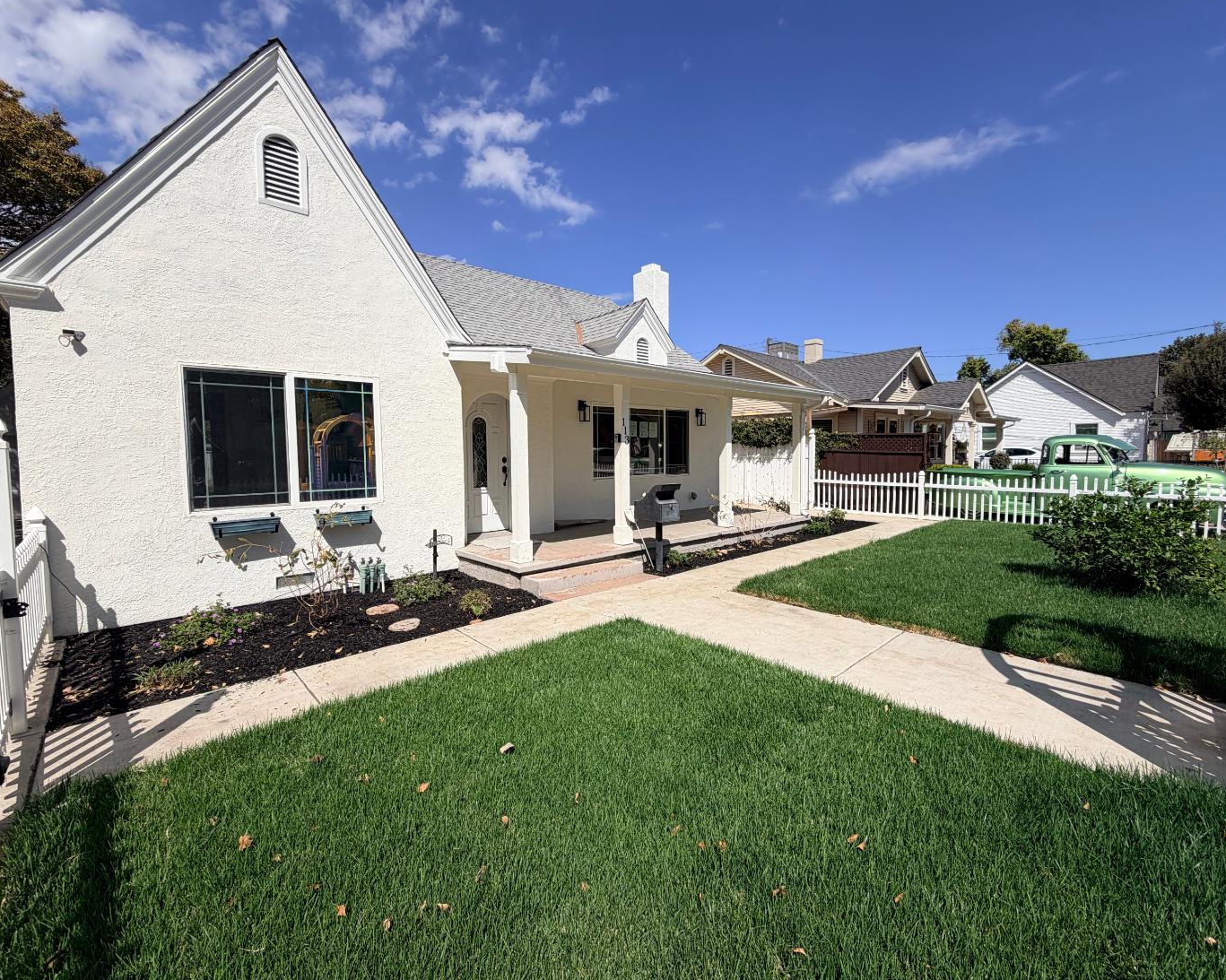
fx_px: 544
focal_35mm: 15
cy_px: 480
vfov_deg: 84.0
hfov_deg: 96.8
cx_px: 631
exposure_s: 1/1189
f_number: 2.2
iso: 20
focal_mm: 2.22
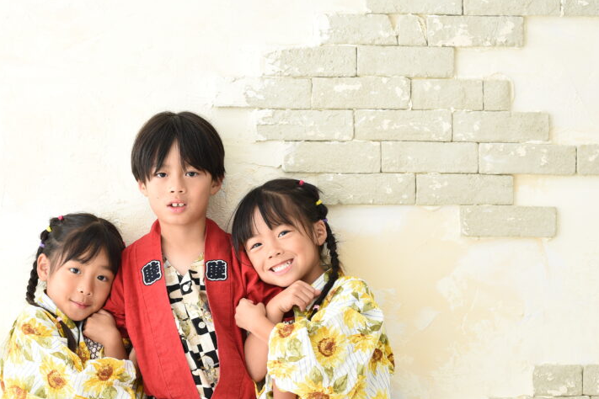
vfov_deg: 18.9
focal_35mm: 72
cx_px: 225
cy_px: 271
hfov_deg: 28.0
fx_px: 1198
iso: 400
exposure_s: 1/160
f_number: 5
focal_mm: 50
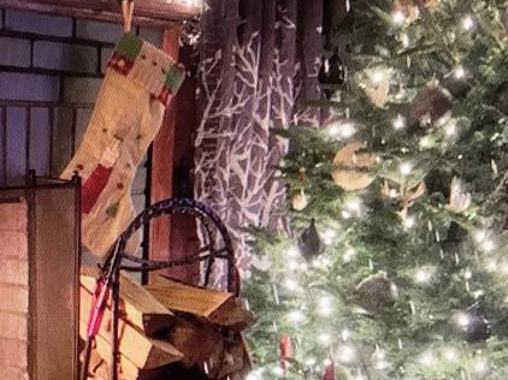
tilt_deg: -12.8
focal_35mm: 68
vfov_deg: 21.6
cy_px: 226
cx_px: 58
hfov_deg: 27.6
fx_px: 997
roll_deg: -0.5
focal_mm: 3.99
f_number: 1.8
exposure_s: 1/16
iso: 40
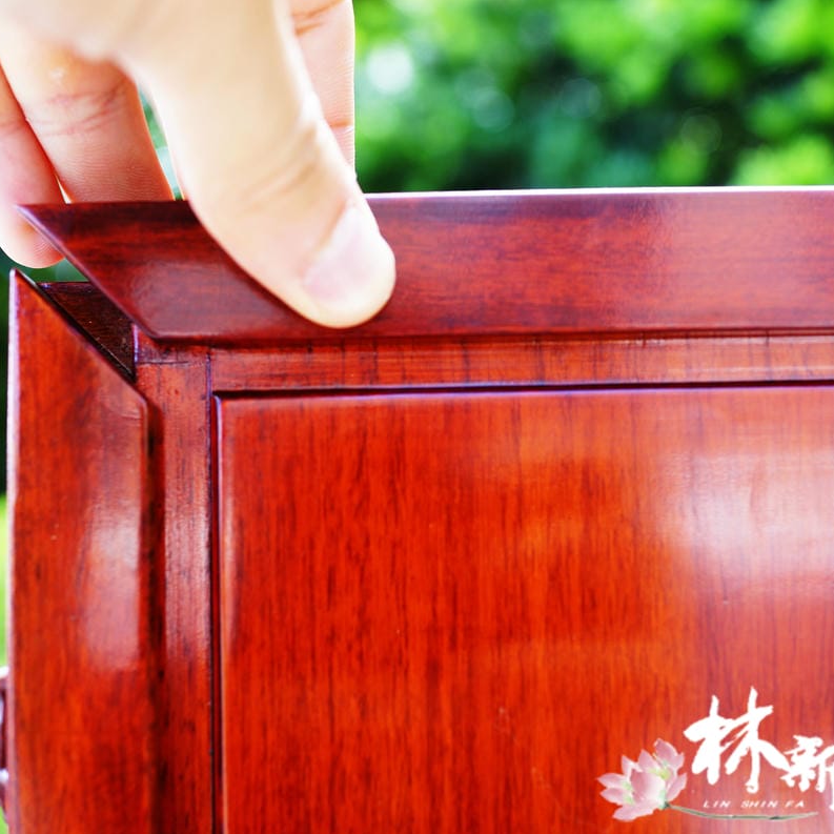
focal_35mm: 45
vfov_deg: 37.6
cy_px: 420
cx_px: 328
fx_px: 1227
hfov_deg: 37.4
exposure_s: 1/80
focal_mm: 35
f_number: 4.5
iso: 200
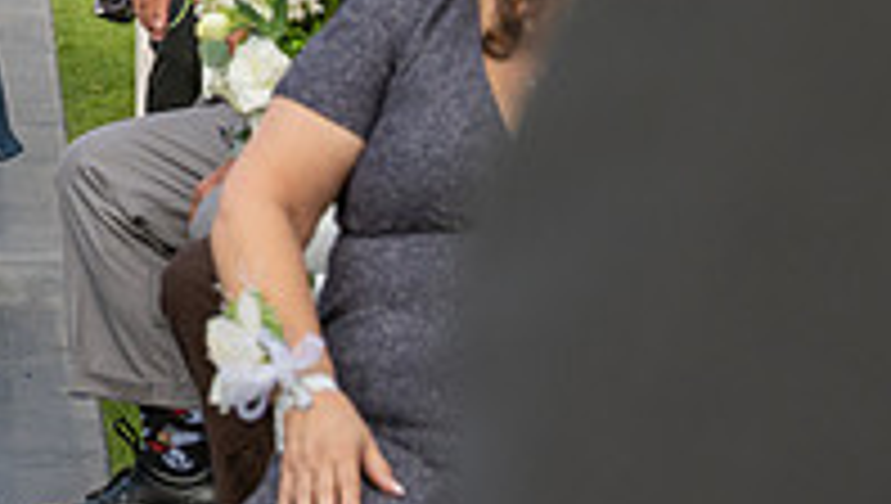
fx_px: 7973
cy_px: -295
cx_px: -284
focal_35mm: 337
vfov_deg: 3.6
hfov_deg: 6.3
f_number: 6.3
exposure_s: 1/400
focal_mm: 110
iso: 400
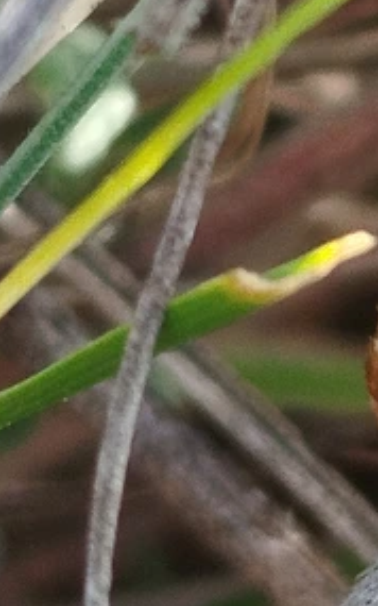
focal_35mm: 126
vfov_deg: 16.5
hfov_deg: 10.2
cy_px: 157
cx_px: 467
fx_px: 2078
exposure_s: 1/100
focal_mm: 5.31
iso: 64
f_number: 1.7
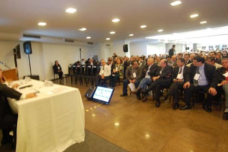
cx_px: 102
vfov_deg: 59.3
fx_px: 133
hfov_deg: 81.0
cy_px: 68
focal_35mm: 21
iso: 800
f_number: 4
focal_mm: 12
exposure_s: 1/5
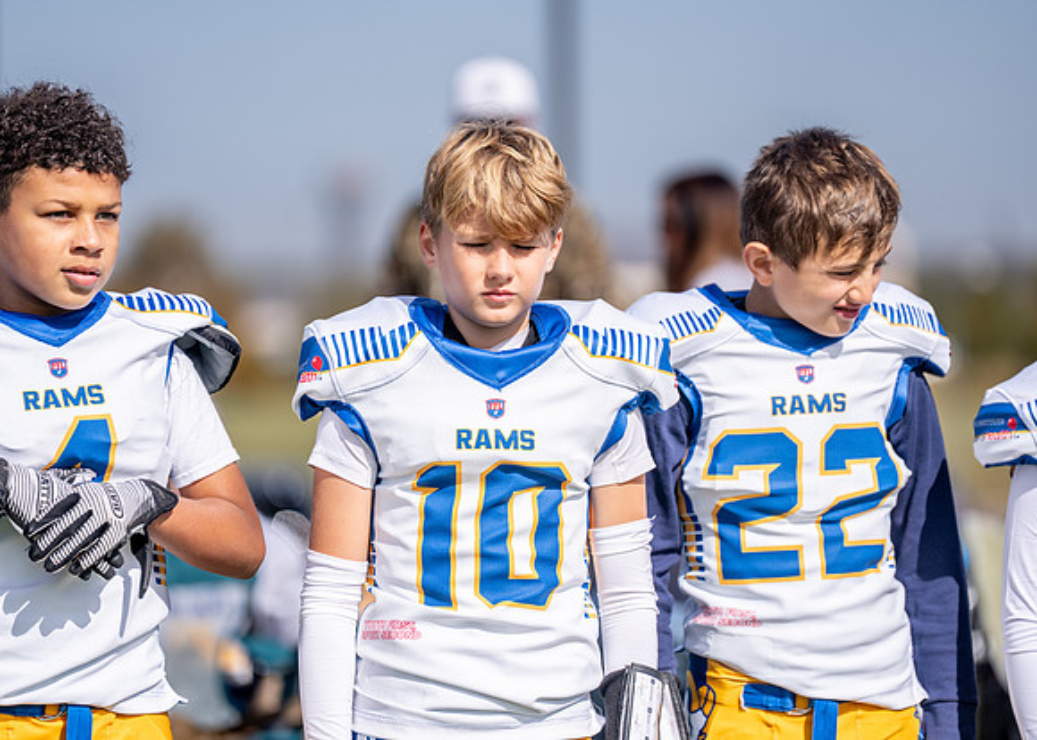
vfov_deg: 6.4
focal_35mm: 224
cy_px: 345
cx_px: 531
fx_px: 6582
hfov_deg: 9.0
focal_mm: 200
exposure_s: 1/4000
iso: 100
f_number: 2.8
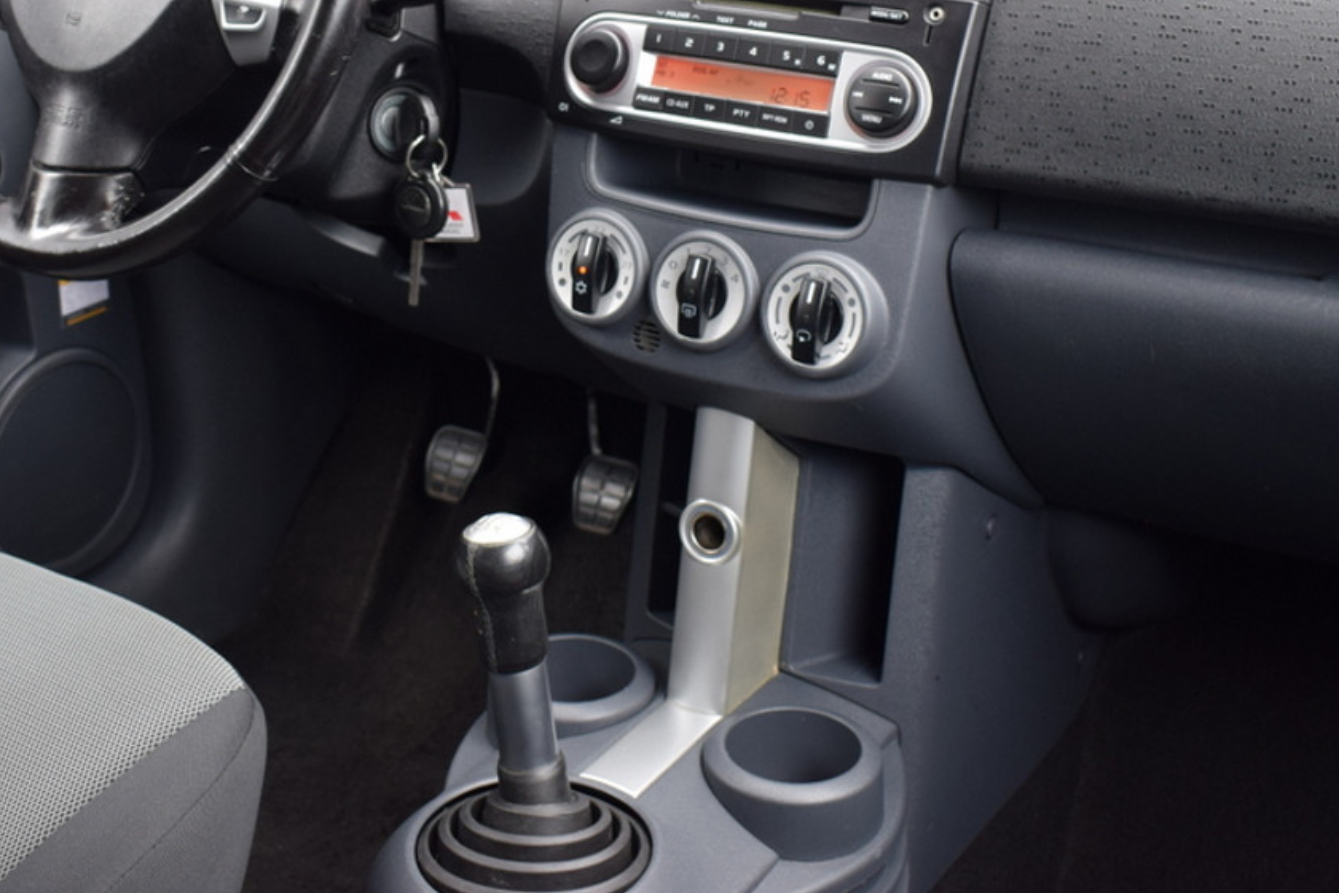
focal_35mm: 50
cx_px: 536
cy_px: 155
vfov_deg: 26.4
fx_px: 1860
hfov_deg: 39.4
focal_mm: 20
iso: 400
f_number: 4.5
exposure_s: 1/80
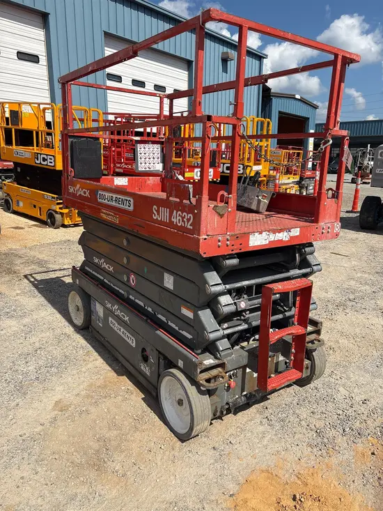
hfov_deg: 53.1
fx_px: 383
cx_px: 192
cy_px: 256
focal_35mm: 26
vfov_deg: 67.3
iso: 50
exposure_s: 1/4950
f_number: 1.6
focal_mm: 5.96
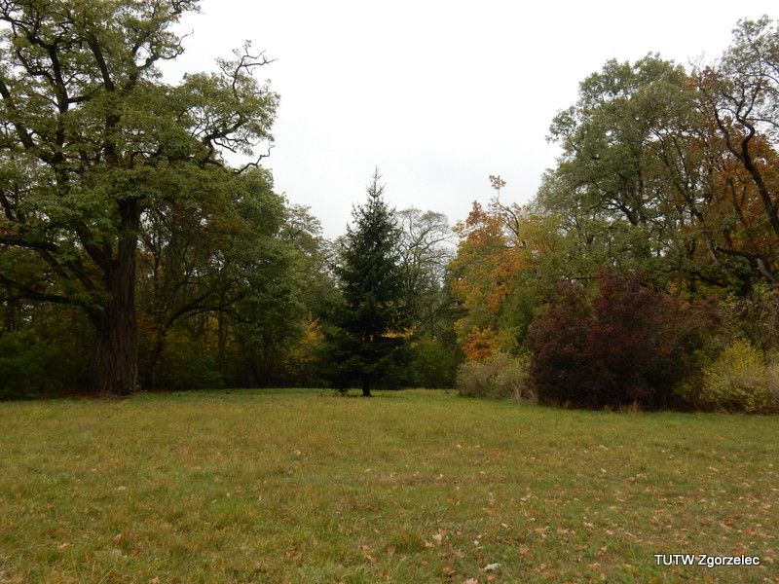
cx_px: 390
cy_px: 292
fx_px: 675
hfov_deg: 60.0
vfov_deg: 46.8
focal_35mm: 30
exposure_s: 1/250
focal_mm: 5.4
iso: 180
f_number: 4
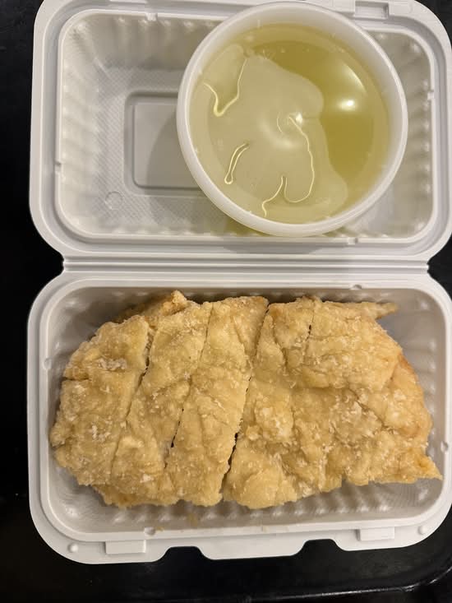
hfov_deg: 56.8
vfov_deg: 71.6
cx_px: 226
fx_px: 418
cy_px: 302
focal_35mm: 24
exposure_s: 1/60
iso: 250
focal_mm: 6.76
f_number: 1.78
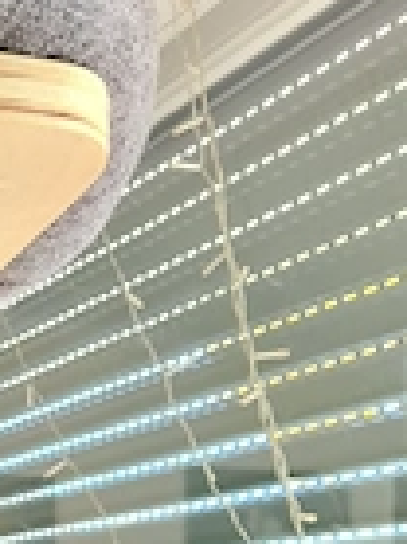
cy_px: 701
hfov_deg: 18.5
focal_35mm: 75
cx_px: -90
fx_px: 1178
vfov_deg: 23.2
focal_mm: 5.4
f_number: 1.8
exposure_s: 1/50
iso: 160
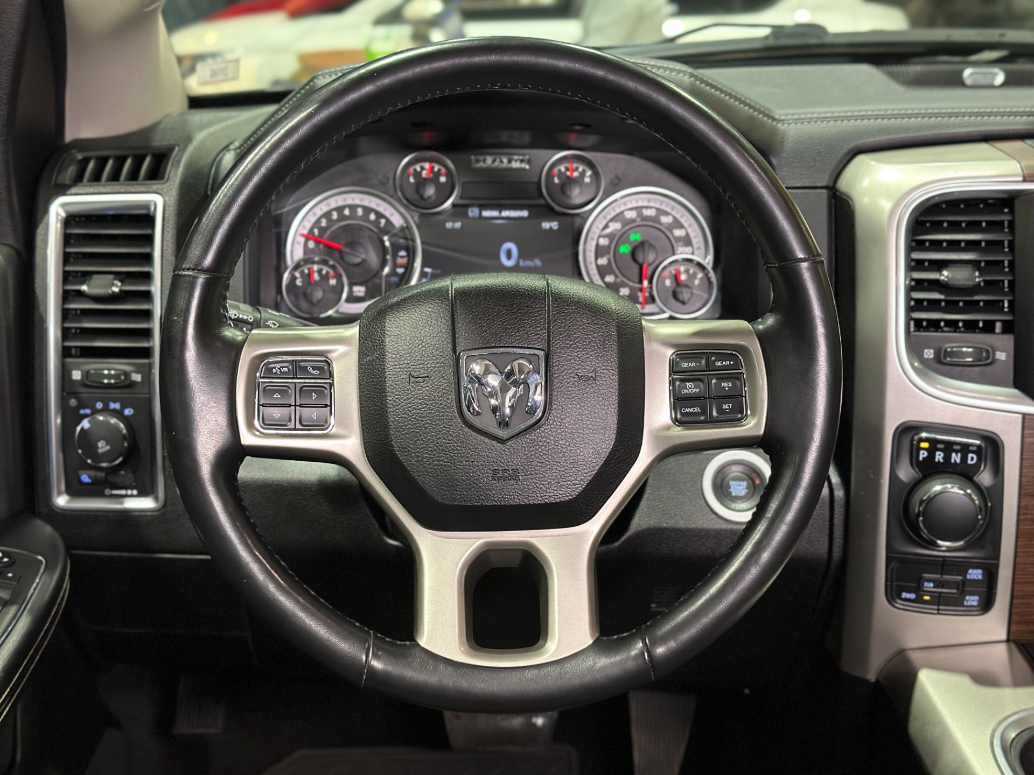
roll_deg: -1.0
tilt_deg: -18.9
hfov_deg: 39.7
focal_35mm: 48
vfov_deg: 30.3
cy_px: 388
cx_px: 517
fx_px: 1434
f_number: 1.78
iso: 500
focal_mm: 6.86
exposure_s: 1/40
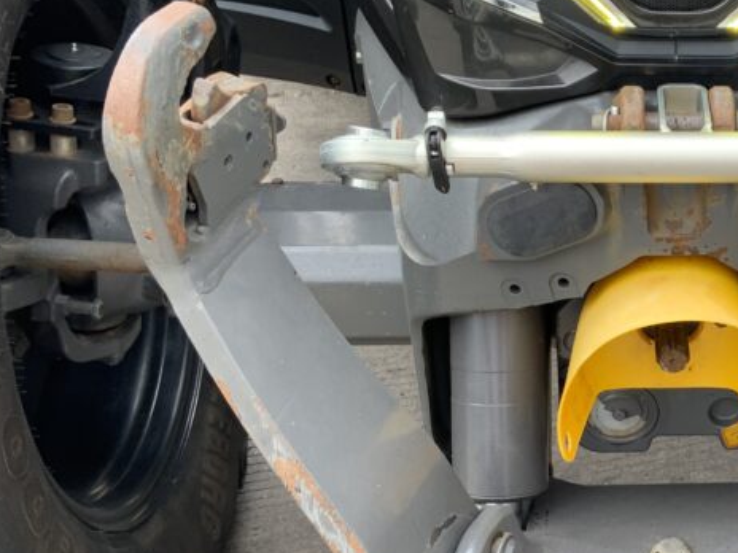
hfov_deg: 28.7
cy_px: 345
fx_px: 1364
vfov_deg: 22.9
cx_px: 701
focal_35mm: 64
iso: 20
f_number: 1.8
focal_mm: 3
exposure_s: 1/122
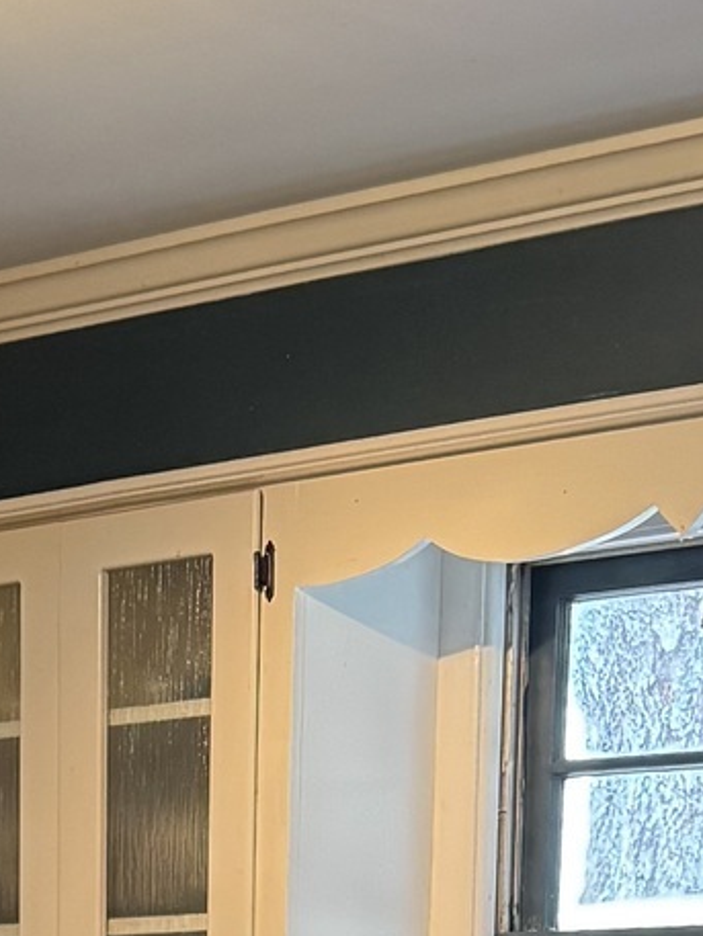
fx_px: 3275
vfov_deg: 14.8
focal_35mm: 121
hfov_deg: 12.1
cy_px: 1530
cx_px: -47
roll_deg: -0.1
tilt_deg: -5.7
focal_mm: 6.76
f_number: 1.78
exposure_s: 1/60
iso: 320
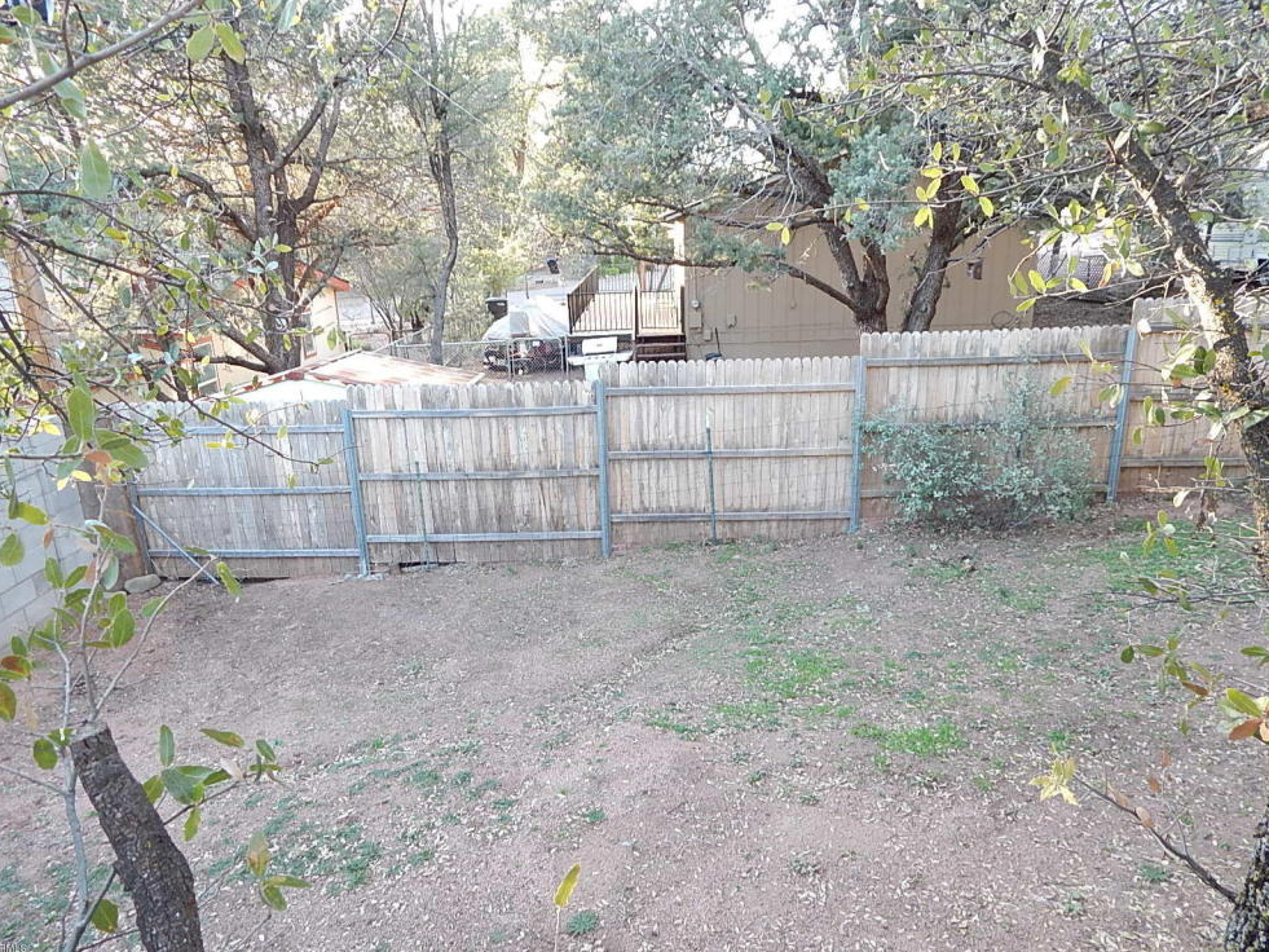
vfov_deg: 56.8
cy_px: 485
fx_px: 880
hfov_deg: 71.6
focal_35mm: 24
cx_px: 624
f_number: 3
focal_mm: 4
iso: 180
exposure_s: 1/30
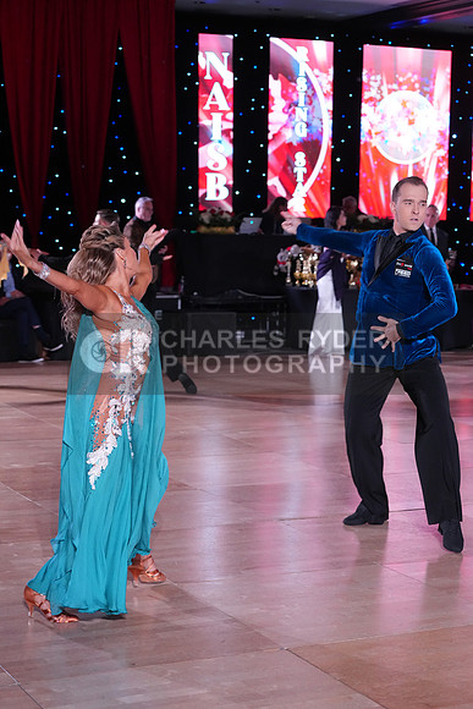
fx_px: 1379
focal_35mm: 70
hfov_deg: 19.5
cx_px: 236
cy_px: 354
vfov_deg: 28.8
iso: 3200
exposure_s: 1/250
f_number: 5
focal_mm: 70
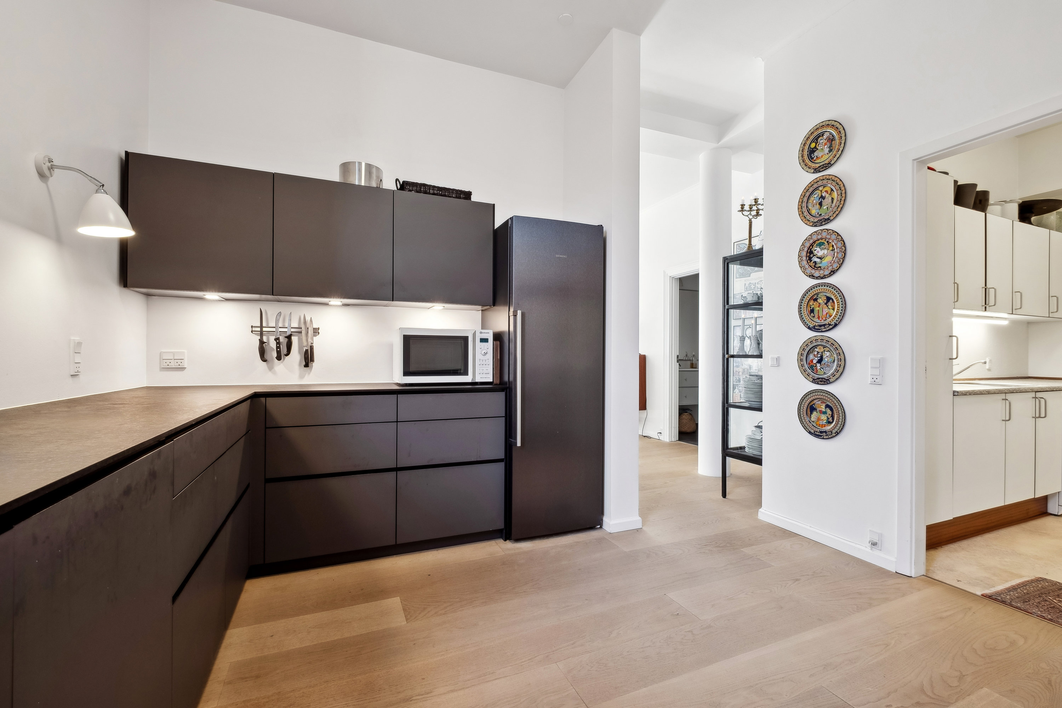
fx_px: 442
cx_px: 531
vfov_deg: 77.3
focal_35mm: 15
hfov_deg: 100.4
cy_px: 354
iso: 160
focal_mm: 10
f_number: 10
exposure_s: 1/2
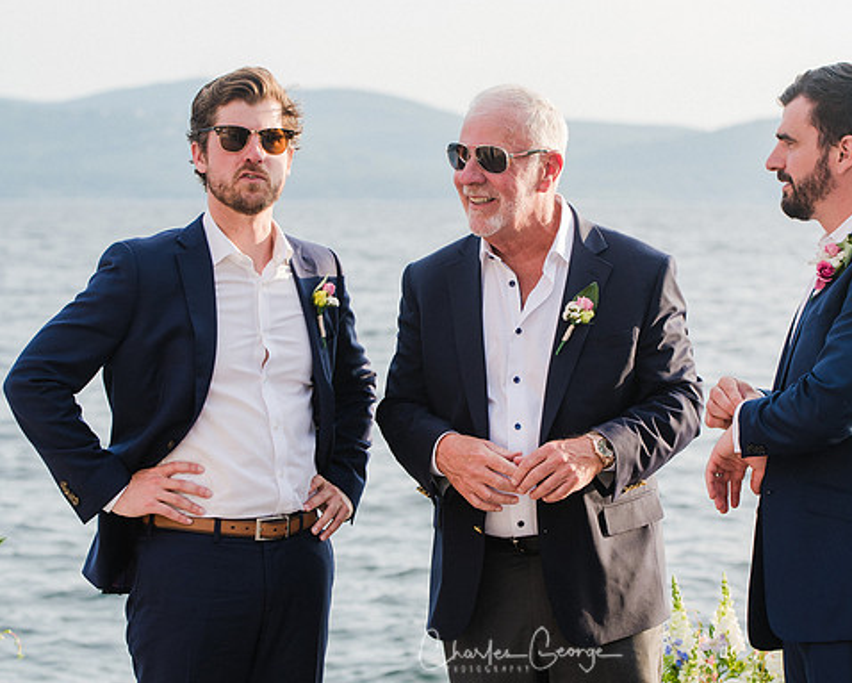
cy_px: 343
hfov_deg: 13.7
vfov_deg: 11.0
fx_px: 3532
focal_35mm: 140
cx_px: 503
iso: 200
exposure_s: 1/400
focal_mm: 82
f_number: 4.5
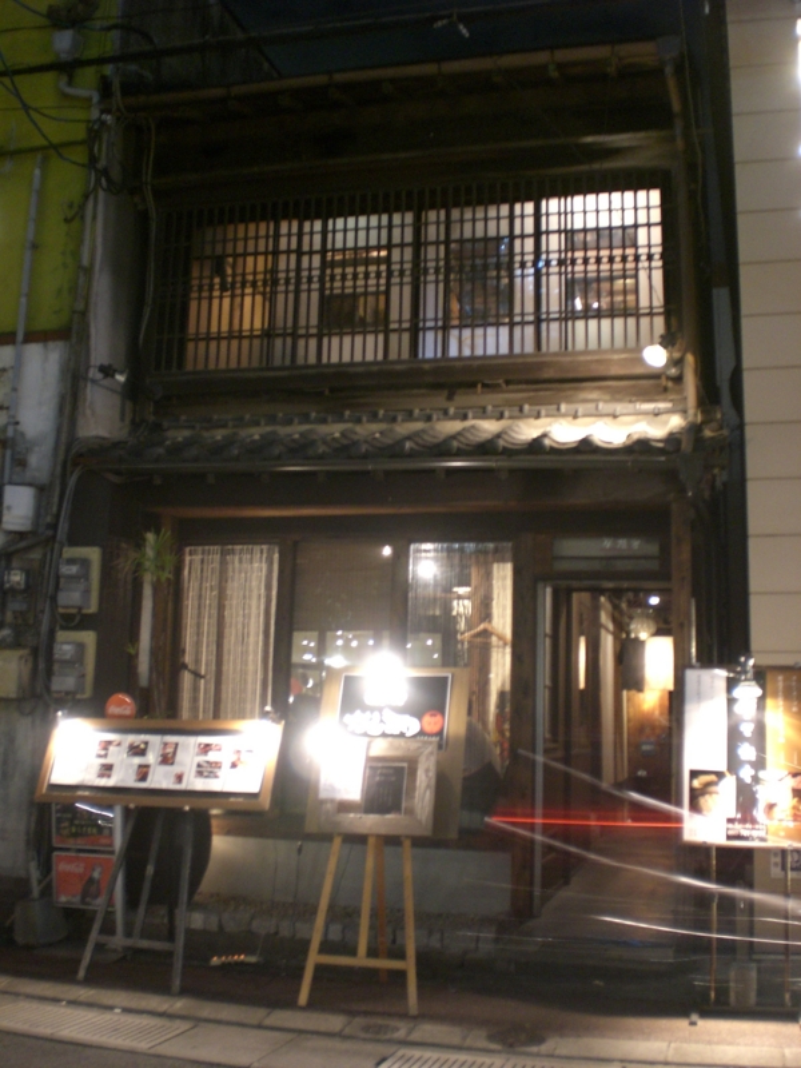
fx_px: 1172
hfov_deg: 37.7
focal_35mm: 38
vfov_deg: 49.0
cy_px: 534
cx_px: 400
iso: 200
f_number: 3.1
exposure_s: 1/2
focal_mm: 6.3
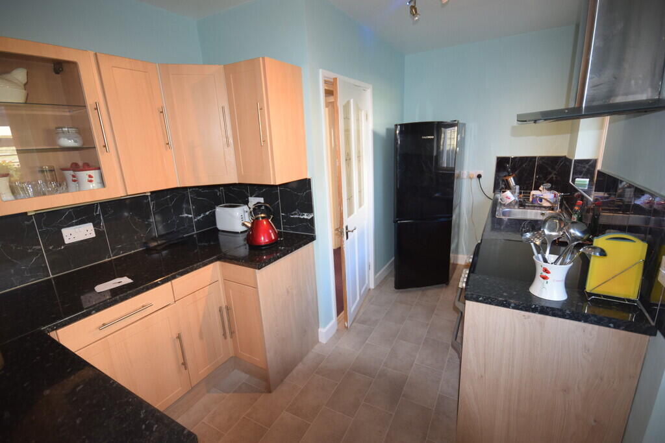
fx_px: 305
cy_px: 222
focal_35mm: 16
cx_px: 332
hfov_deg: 95.0
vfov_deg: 72.1
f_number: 4.2
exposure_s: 1/60
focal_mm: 11
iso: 800
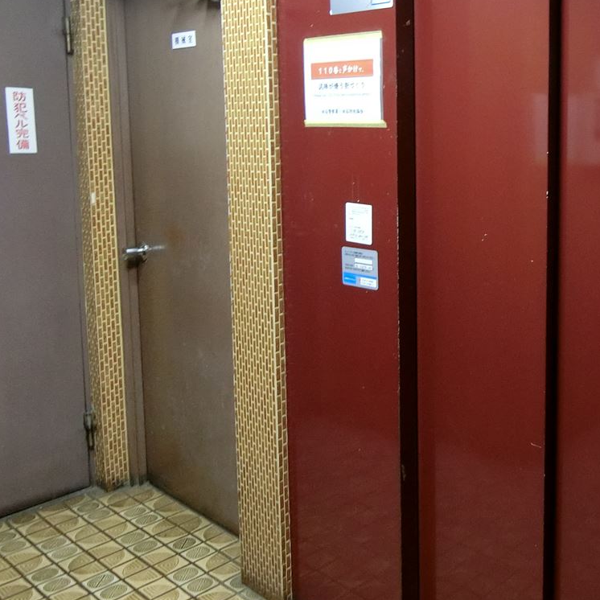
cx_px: 585
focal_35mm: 36
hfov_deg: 40.9
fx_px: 706
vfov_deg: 45.6
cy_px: 216
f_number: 2.7
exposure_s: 1/50
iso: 400
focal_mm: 4.06
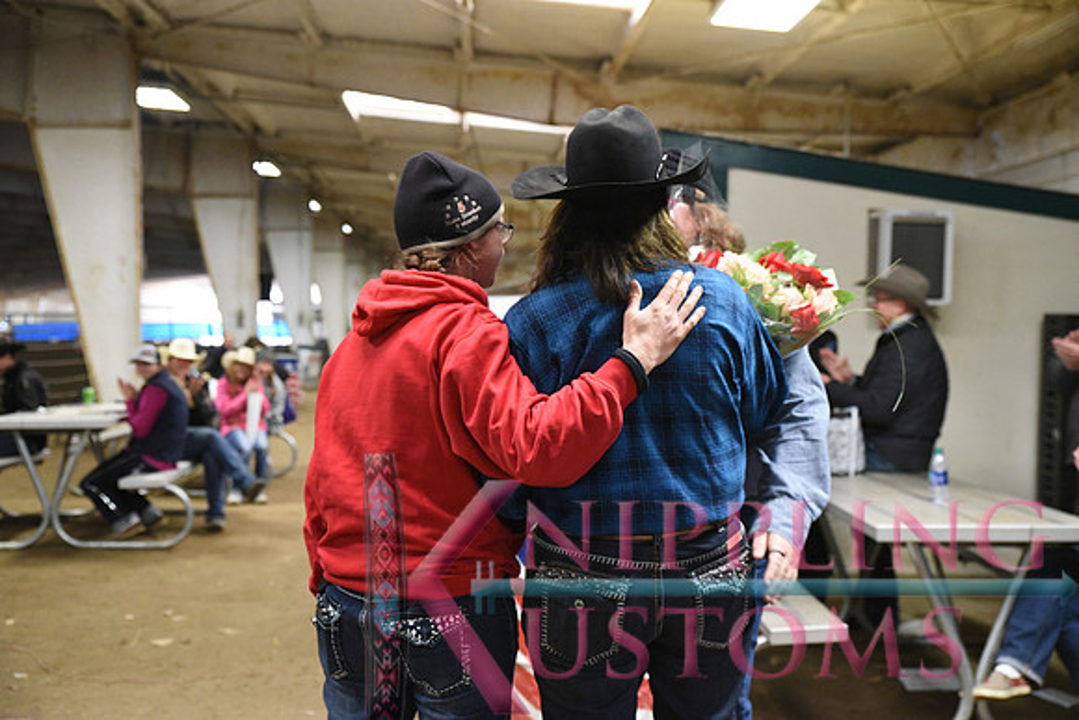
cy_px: 360
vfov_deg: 29.3
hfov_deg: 42.7
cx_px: 540
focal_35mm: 46
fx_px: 1379
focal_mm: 46
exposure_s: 1/200
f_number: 3.2
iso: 6400
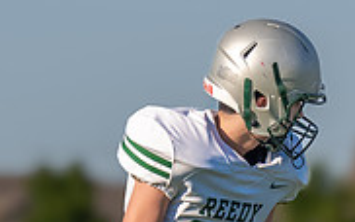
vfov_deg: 1.6
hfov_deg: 2.5
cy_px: 333
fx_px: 8142
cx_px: 239
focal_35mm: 841
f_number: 2.8
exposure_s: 1/5000
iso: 250
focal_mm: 151
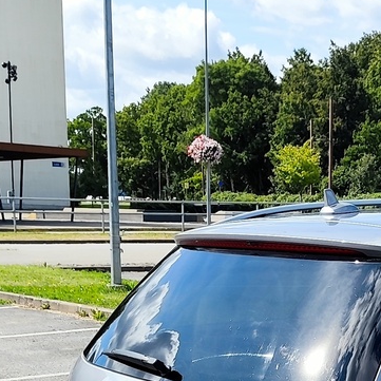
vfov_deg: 17.8
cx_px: 395
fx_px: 1121
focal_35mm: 90
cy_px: 525
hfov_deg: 18.7
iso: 50
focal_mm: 6.19
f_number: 1.65
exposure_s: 1/886
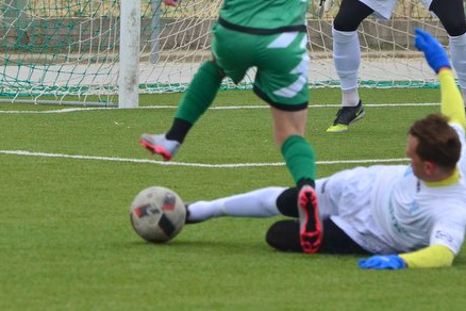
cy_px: 54
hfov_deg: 4.9
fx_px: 5500
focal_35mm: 425
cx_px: 337
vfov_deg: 3.2
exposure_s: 1/640
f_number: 4.8
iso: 800
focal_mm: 155
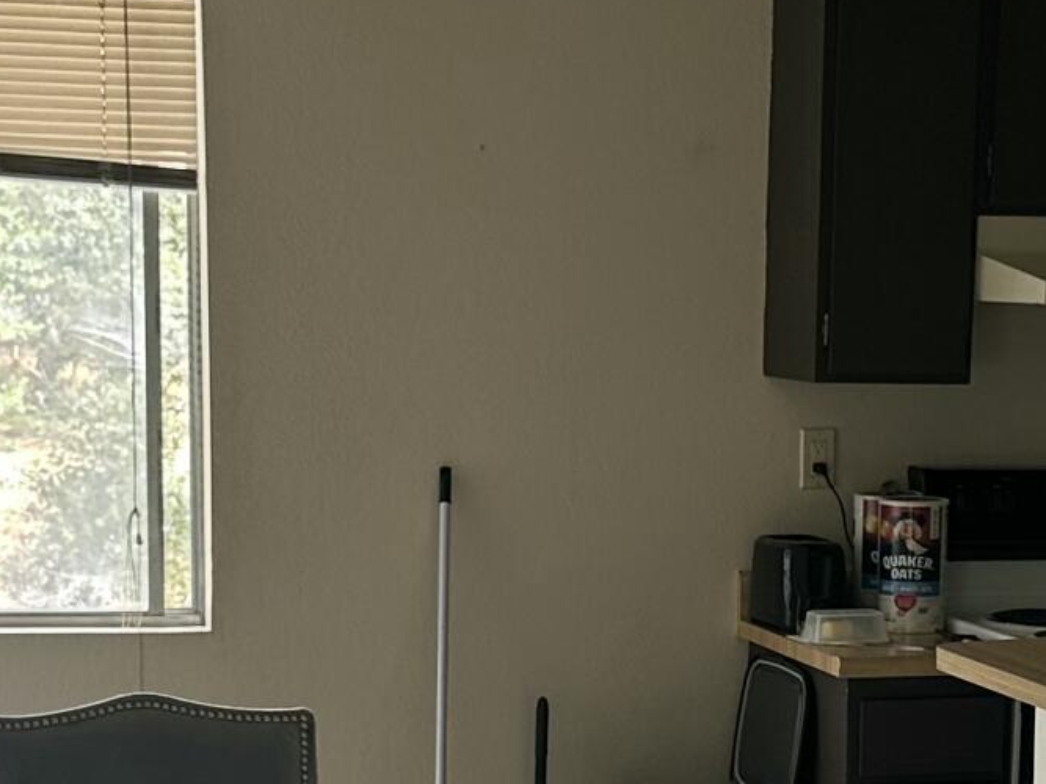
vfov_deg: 13.5
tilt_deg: -7.7
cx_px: 679
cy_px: 817
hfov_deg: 18.2
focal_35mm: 108
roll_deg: -1.4
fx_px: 3263
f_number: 1.78
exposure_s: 1/120
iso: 100
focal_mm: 6.86
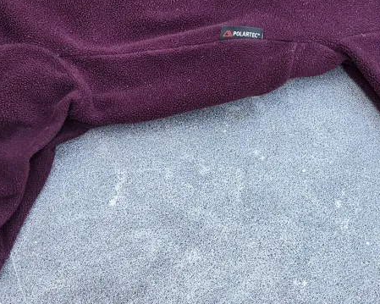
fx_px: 405
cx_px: 207
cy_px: 102
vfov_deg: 40.6
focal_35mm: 36
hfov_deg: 50.2
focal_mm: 5.4
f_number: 1.8
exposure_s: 1/182
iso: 100
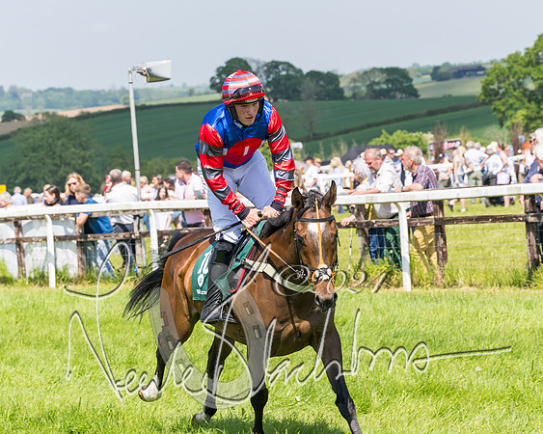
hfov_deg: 12.1
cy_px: 192
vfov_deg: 9.7
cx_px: 298
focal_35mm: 160
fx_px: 2565
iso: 200
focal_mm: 85
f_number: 5
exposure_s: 1/1000
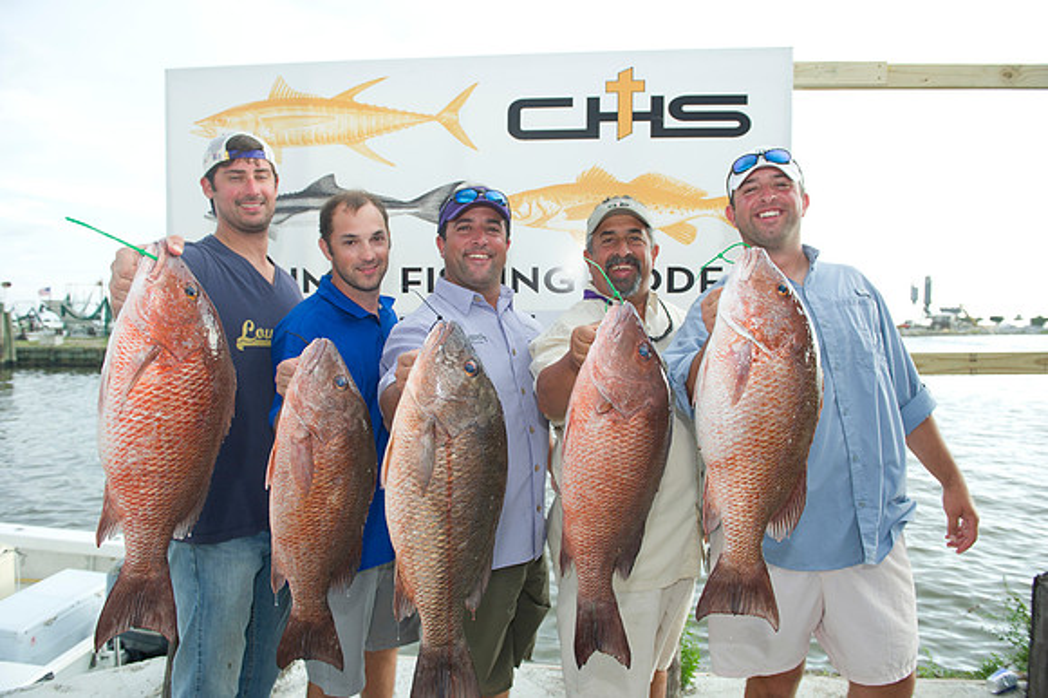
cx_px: 524
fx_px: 698
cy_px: 349
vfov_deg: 53.1
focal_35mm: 24
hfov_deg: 73.8
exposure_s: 1/250
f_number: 5
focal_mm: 24
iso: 400
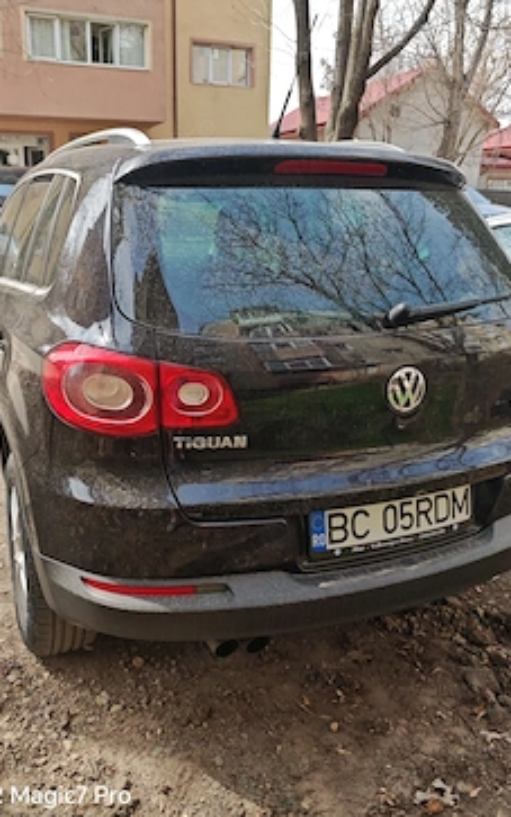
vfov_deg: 66.4
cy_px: 380
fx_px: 624
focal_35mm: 28
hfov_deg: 44.5
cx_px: 223
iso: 100
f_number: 1.4
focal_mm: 6.83
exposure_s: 1/5000
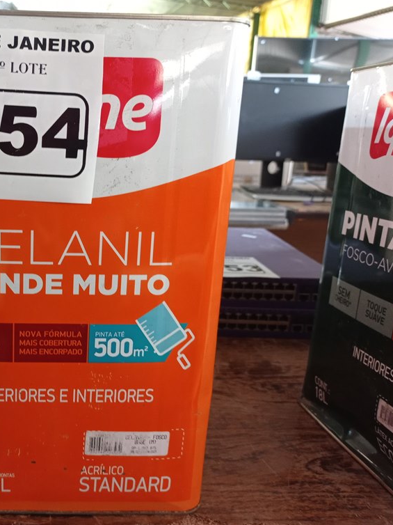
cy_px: 262
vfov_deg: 49.0
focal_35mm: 38
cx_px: 47
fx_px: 576
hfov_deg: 35.7
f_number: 1.79
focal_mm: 4.7
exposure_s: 1/30
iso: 445
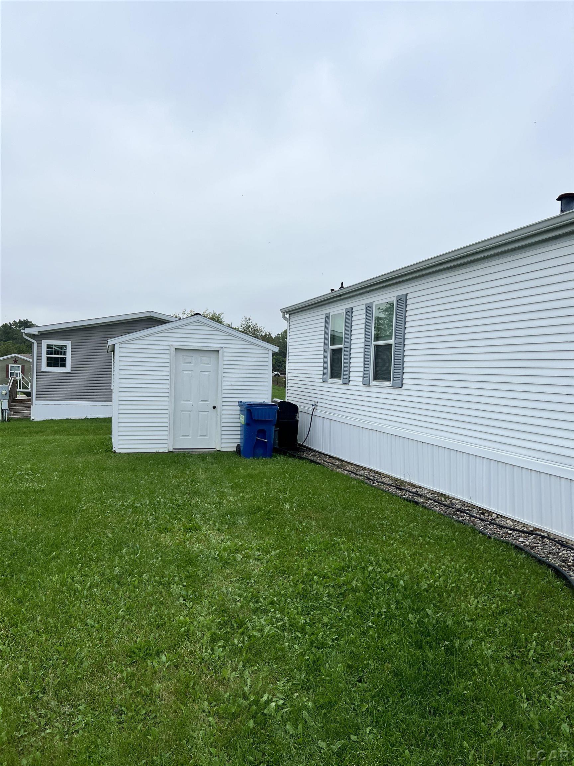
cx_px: 287
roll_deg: -3.1
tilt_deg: -0.9
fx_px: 575
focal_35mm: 26
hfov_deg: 53.1
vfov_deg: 67.3
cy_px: 383
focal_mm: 5.7
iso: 50
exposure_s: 1/1171
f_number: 1.5
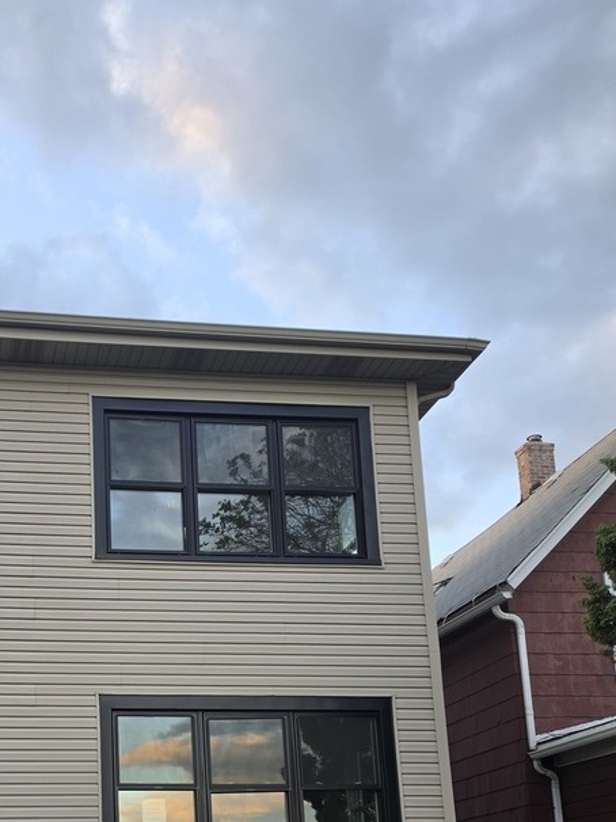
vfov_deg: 42.4
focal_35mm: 41
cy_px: 726
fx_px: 973
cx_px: 80
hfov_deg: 33.5
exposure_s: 1/180
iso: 32
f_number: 1.4
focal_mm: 6.5
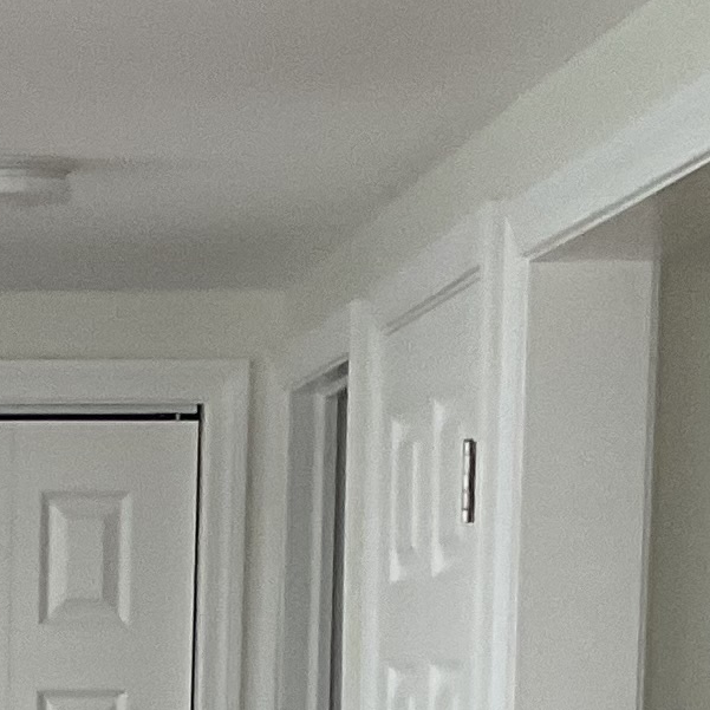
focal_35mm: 172
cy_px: 1425
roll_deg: -0.4
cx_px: -207
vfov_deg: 9.5
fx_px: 3991
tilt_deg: -10.6
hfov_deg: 10.0
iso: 64
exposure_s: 1/120
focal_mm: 3
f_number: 1.8
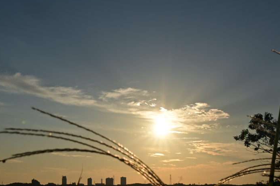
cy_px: 124
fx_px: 482
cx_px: 78
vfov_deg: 21.8
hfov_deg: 32.0
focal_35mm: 62
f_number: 16
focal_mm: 36
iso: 125
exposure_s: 1/800
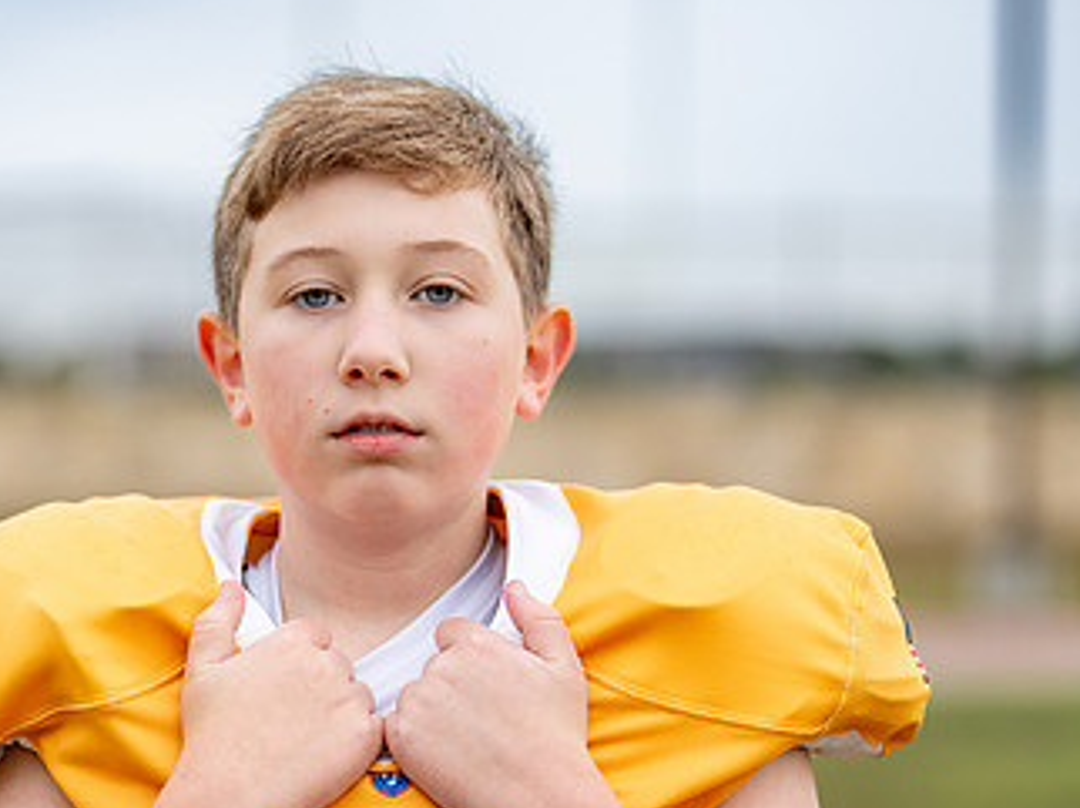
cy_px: 619
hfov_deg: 17.7
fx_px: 3461
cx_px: 408
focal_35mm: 111
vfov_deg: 13.3
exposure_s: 1/2000
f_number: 1.2
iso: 320
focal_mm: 50
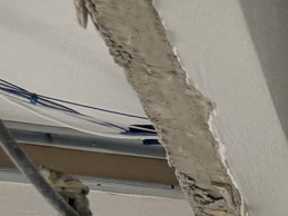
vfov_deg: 6.9
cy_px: 799
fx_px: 1480
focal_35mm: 178
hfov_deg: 8.7
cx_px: 937
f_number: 1.78
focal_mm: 6.76
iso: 100
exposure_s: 1/332
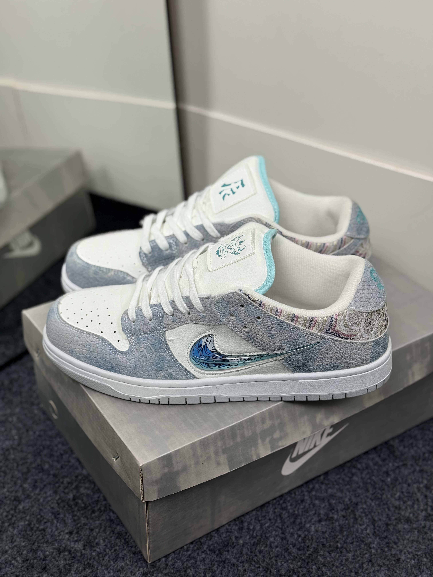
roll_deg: -0.8
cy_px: 288
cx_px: 216
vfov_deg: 39.7
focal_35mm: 48
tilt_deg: -34.2
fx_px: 801
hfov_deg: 30.3
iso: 50
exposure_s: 1/195
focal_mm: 6.76
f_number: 1.78
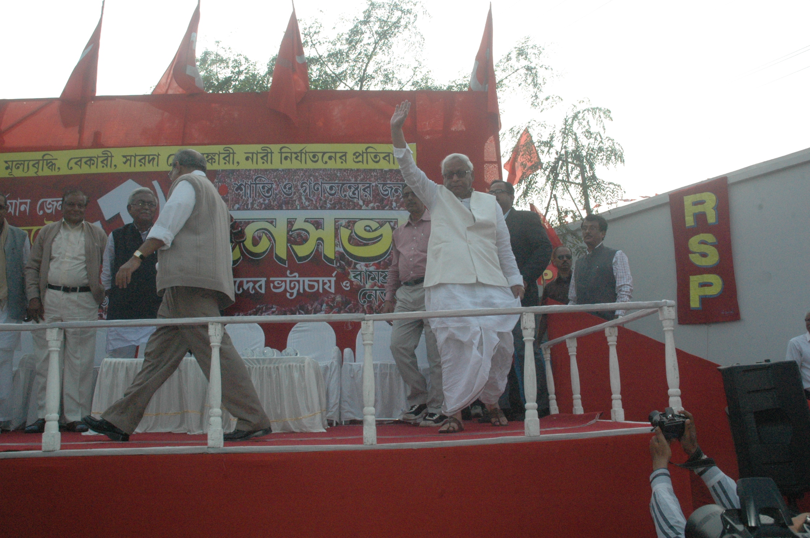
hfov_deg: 67.4
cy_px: 269
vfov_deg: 47.8
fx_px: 607
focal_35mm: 27
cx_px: 405
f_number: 14
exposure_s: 1/500
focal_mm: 18
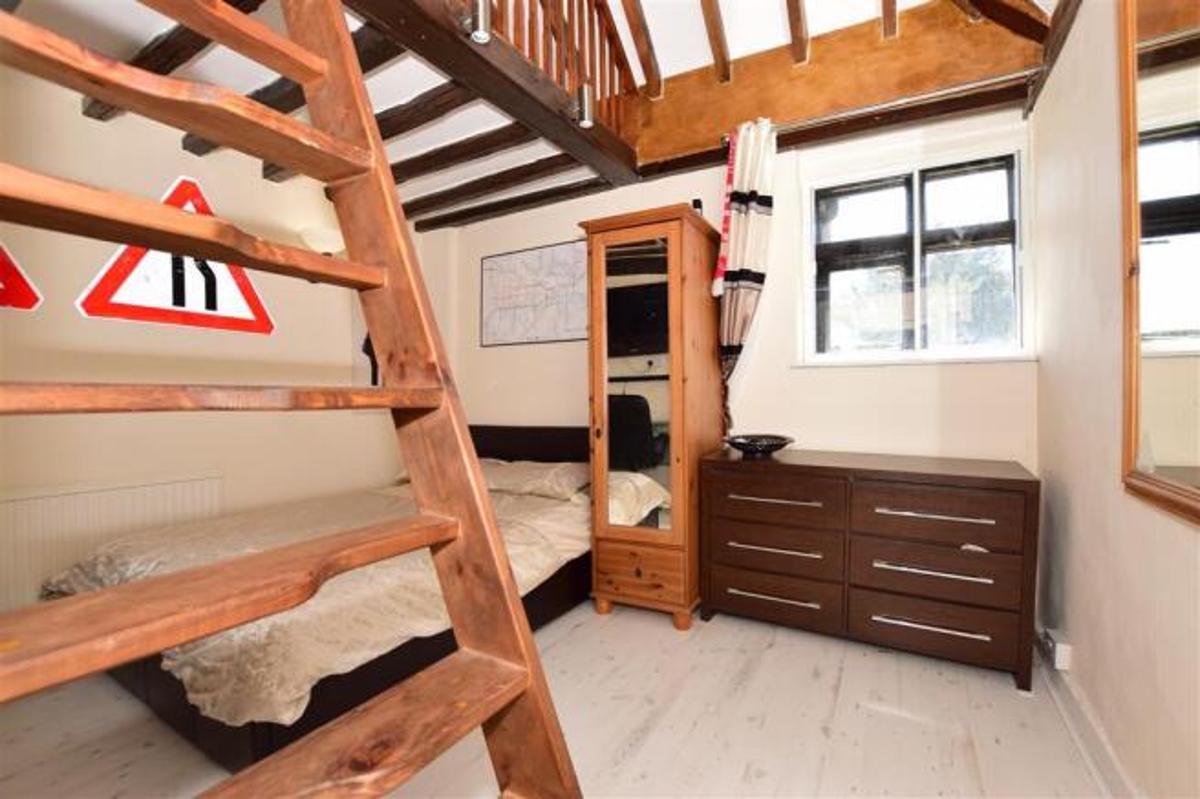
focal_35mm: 15
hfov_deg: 100.4
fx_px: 500
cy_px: 400
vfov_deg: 77.3
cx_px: 600
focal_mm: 10
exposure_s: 1/200
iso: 400
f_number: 8
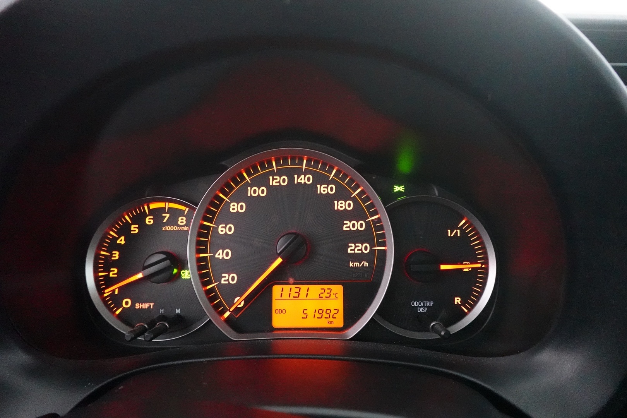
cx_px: 314
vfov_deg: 61.9
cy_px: 209
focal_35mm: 20
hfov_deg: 84.0
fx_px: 348
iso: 6400
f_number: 2
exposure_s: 1/60
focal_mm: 7.6
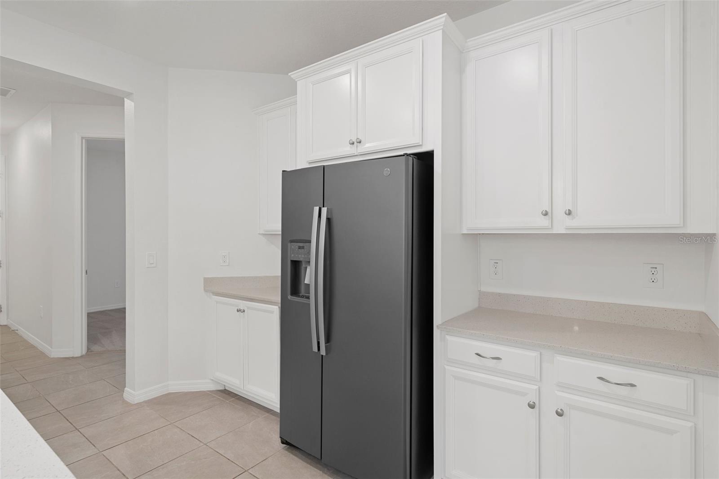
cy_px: 240
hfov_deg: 90.0
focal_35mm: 18
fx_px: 359
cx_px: 360
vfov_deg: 67.4
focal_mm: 18
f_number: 8
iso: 320
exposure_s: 1/3
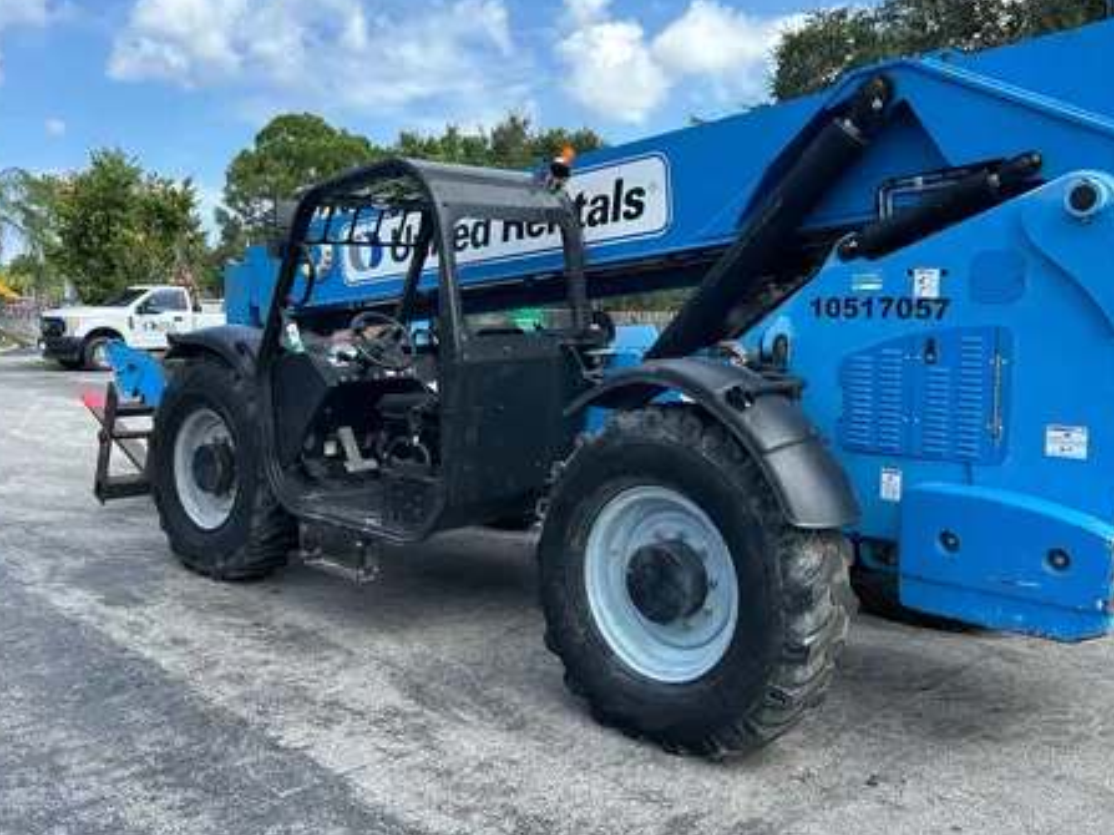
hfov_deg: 56.8
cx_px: 571
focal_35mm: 32
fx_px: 1030
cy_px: 403
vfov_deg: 44.1
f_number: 1.5
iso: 50
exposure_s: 1/1511
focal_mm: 5.7
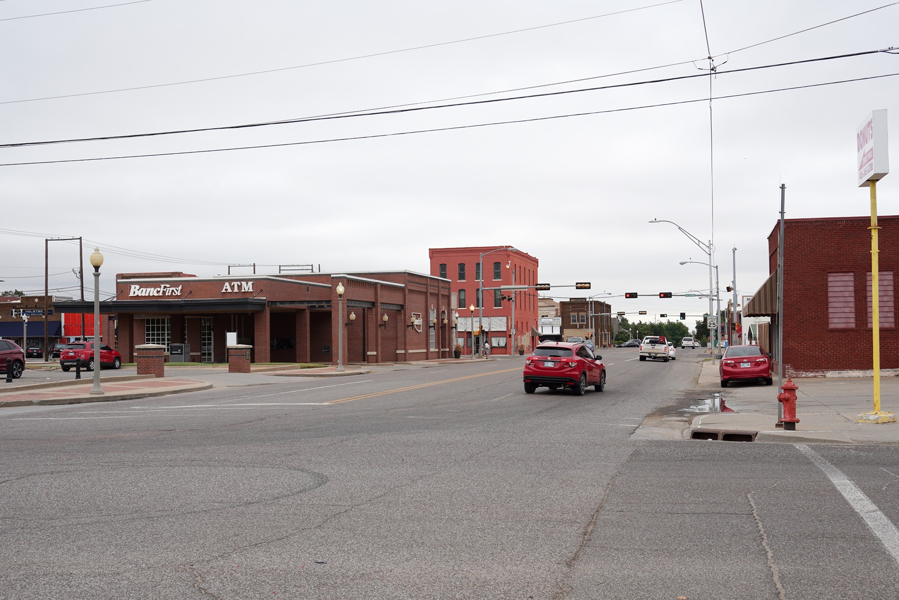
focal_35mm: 45
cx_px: 450
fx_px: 1124
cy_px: 300
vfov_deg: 29.9
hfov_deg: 43.6
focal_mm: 45
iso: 100
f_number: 10
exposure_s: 1/100
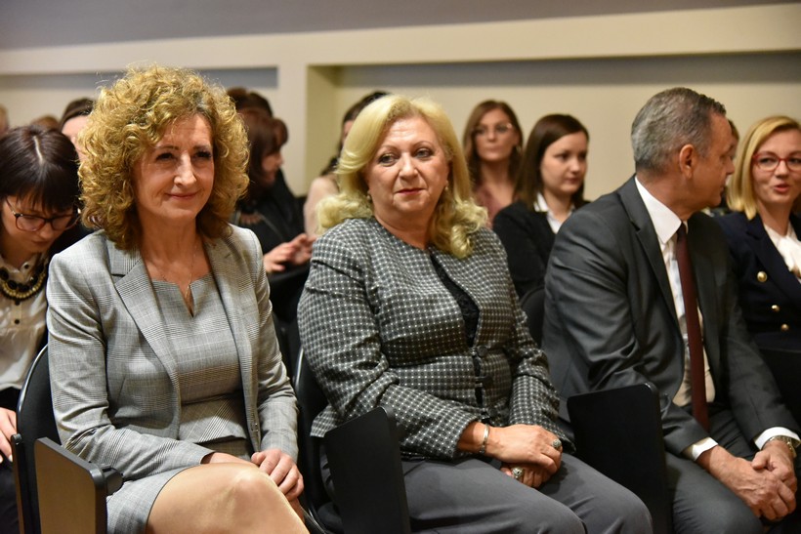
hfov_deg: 31.0
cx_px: 400
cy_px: 267
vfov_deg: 20.9
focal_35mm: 65
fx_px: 1446
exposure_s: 1/320
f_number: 4
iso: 10000
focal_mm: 65
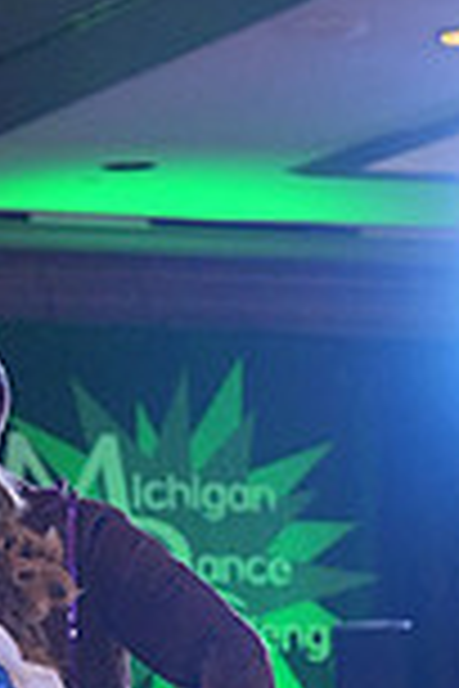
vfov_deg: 8.8
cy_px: 1043
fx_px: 4360
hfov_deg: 6.0
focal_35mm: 228
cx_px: -43
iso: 4000
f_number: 4
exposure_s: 1/500
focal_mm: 60
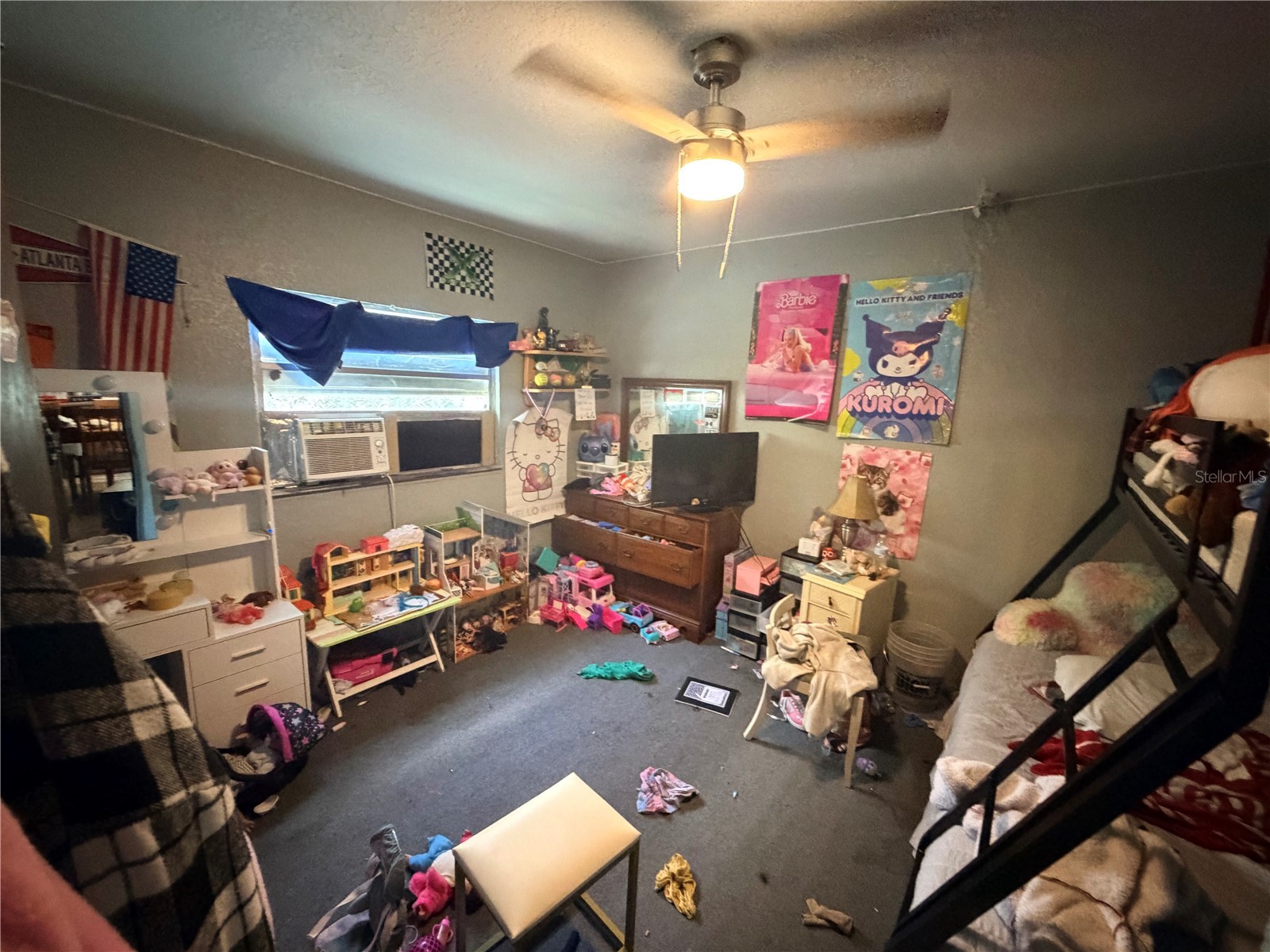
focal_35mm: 14
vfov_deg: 85.7
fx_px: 514
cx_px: 635
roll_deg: -1.4
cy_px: 476
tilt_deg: -9.7
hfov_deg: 102.1
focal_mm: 2.22
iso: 1250
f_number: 2.2
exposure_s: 1/40
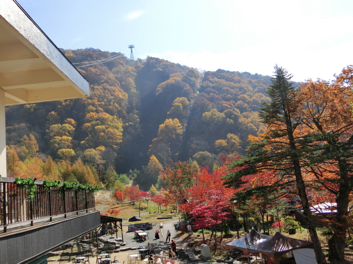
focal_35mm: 34
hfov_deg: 54.0
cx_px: 176
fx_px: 347
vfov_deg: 41.8
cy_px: 132
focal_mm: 6
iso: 80
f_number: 3.9
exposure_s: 1/640
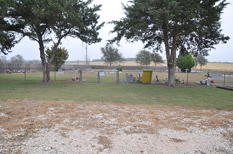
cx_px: 116
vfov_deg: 47.8
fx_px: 175
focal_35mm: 27
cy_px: 77
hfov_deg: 67.5
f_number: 5.6
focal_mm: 18
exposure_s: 1/30
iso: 360
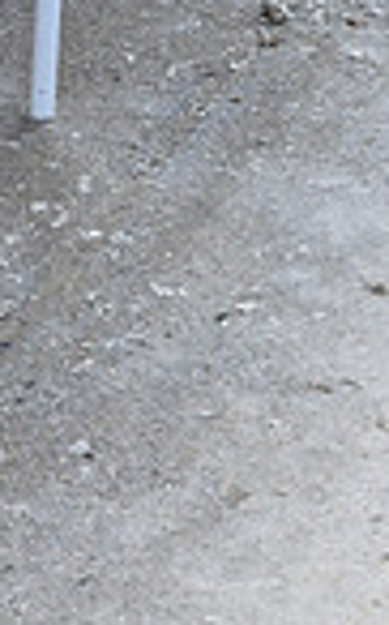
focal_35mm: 303
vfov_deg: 6.7
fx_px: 5150
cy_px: 1207
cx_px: 304
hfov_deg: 4.3
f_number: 4.5
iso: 720
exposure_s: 1/800
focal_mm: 75
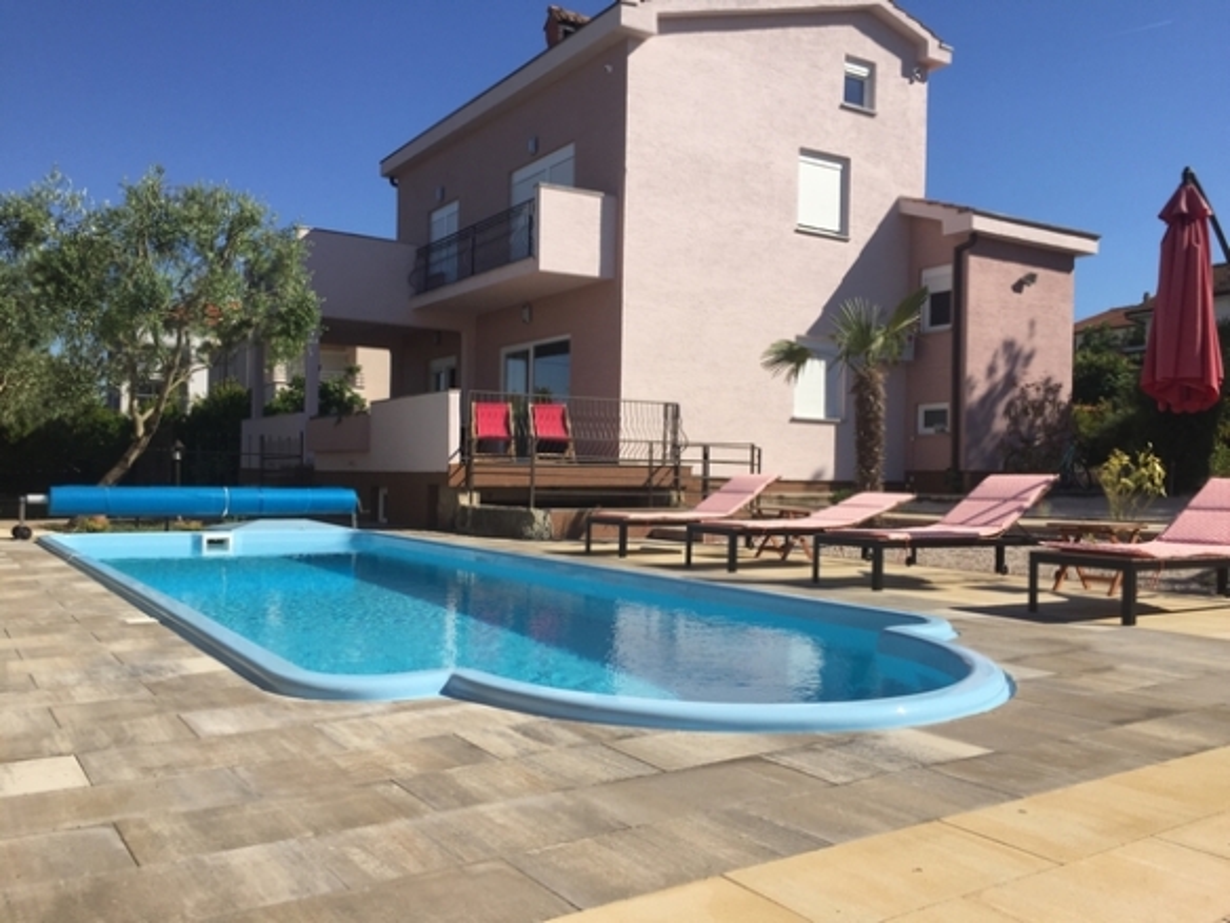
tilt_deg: +0.6
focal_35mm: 29
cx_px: 615
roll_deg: -2.8
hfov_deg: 61.7
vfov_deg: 48.2
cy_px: 462
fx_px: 1030
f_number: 2.2
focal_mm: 4.15
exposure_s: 1/2825
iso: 32
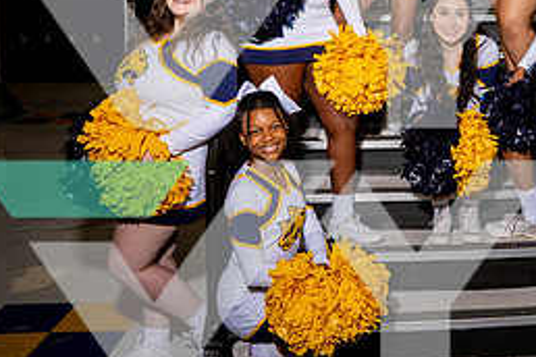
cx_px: 509
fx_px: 804
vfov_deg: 24.2
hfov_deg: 34.3
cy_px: 20
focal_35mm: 54
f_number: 10
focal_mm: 24
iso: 250
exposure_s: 1/250
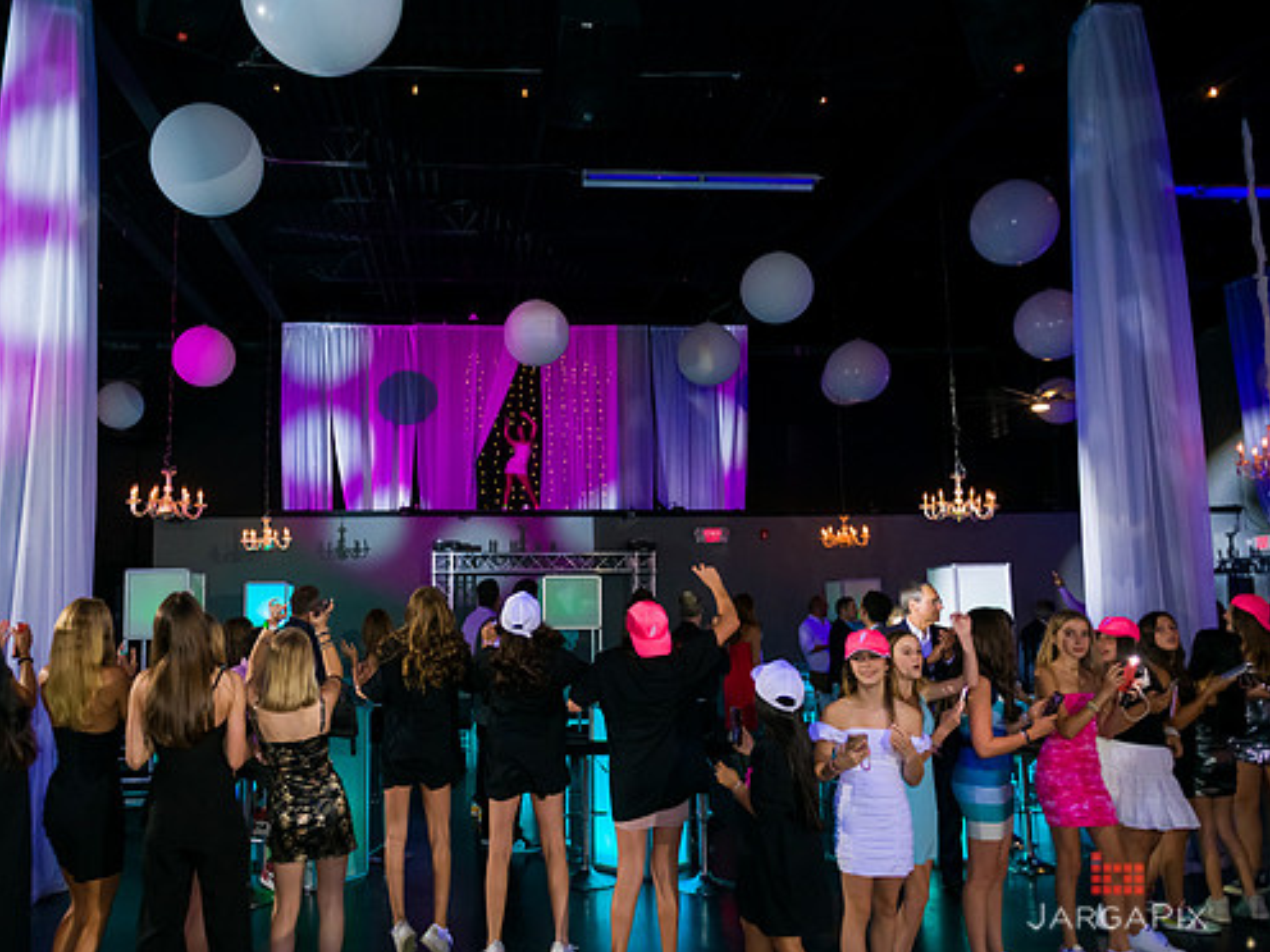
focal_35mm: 27
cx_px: 530
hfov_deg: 64.9
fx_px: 991
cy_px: 490
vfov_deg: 51.3
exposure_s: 1/125
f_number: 3.2
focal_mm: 24
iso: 1600
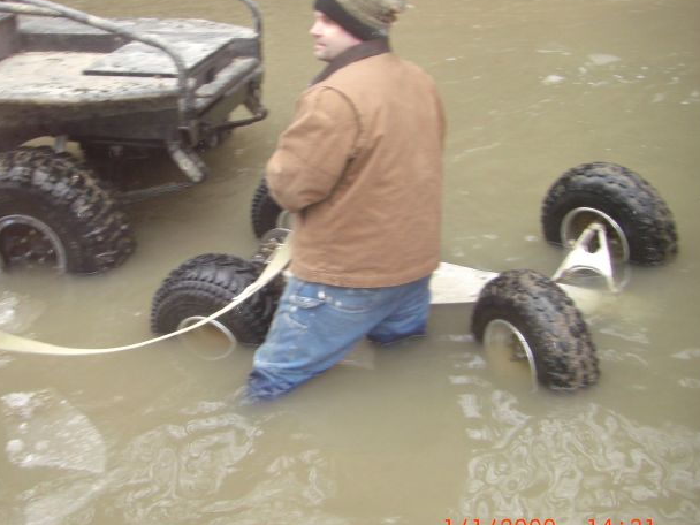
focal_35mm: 50
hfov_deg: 37.9
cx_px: 252
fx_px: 1011
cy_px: 254
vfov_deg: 29.1
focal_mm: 6.3
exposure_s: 1/60
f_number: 3.4
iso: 200
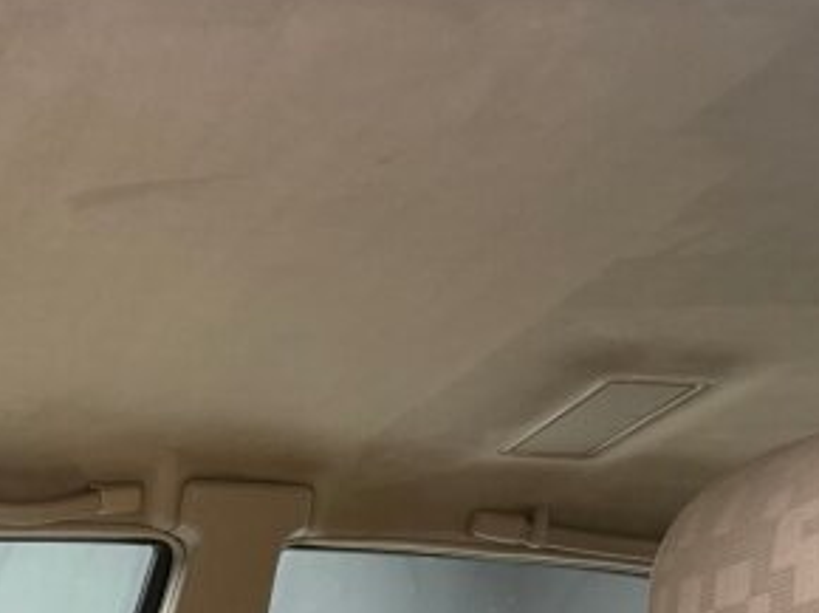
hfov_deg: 33.5
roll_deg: +7.7
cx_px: 23
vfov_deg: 26.6
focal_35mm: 53
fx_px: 1253
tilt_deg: +13.7
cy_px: 548
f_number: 1.78
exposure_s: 1/60
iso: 400
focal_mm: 6.76
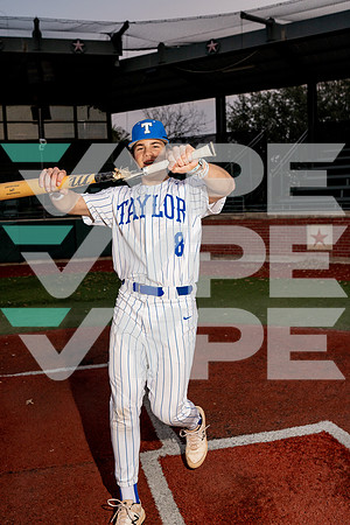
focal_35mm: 35
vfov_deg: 54.4
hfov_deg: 37.9
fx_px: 510
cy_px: 262
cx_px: 175
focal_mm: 35
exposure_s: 1/250
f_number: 5
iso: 500
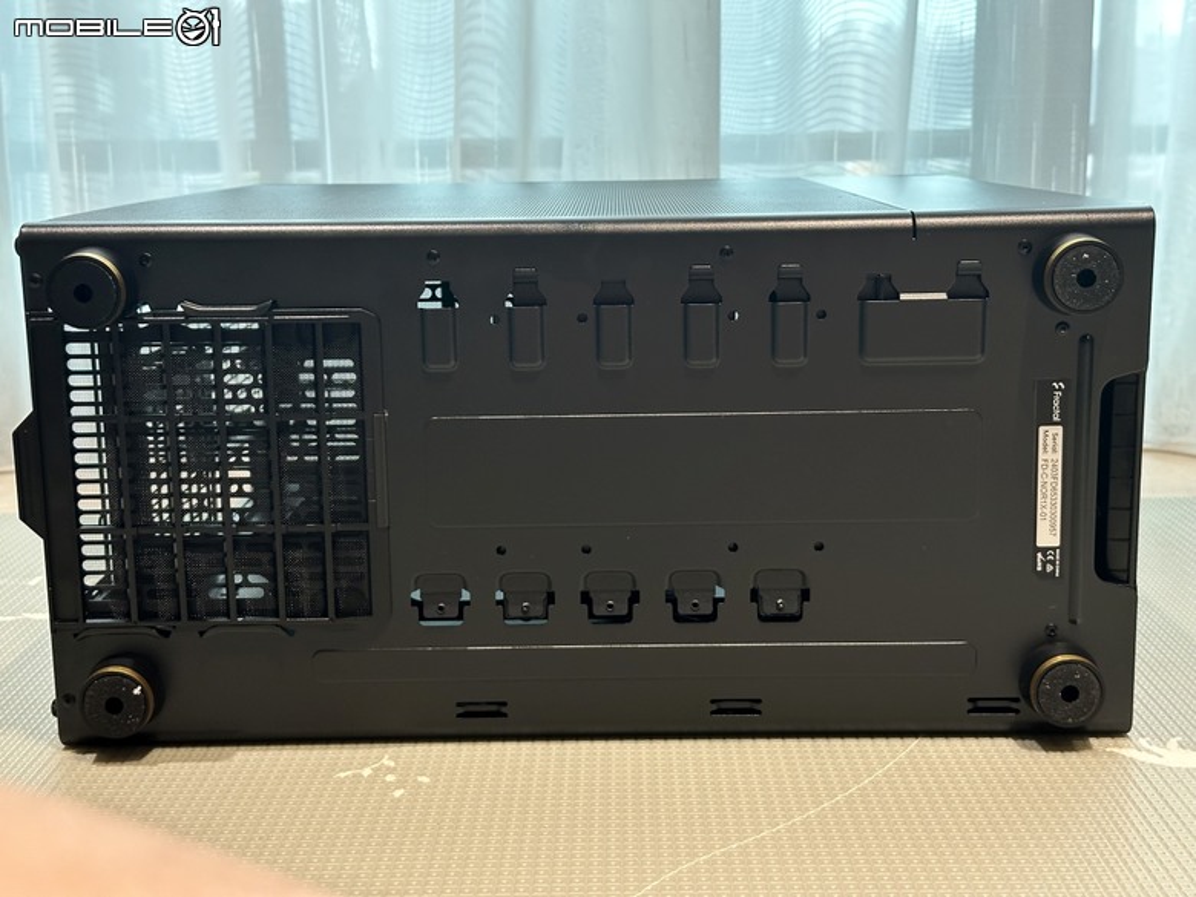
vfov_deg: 30.3
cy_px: 448
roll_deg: +0.5
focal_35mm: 48
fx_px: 1658
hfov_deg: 39.7
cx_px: 598
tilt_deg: -10.7
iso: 250
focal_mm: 6.86
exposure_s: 1/56
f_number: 1.78
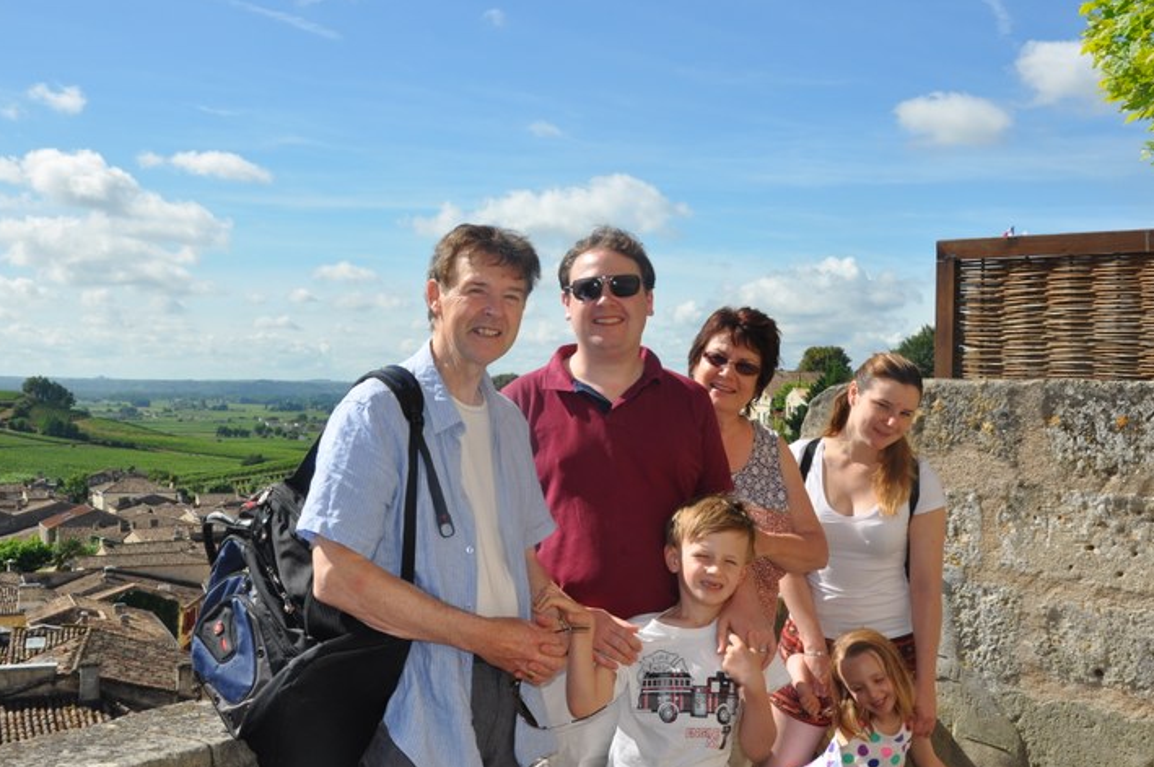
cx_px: 565
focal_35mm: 44
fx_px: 1409
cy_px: 348
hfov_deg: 44.5
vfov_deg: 30.4
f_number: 13
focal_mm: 26
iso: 200
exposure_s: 1/200
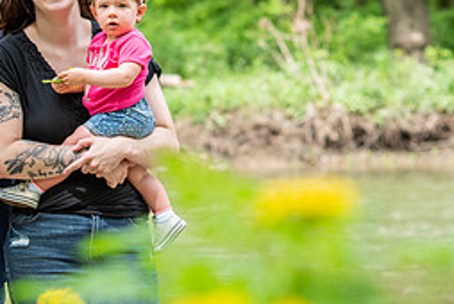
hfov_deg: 9.8
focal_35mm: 210
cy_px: 127
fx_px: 2651
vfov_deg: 6.6
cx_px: 81
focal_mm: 85
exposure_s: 1/1000
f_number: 3.5
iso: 320
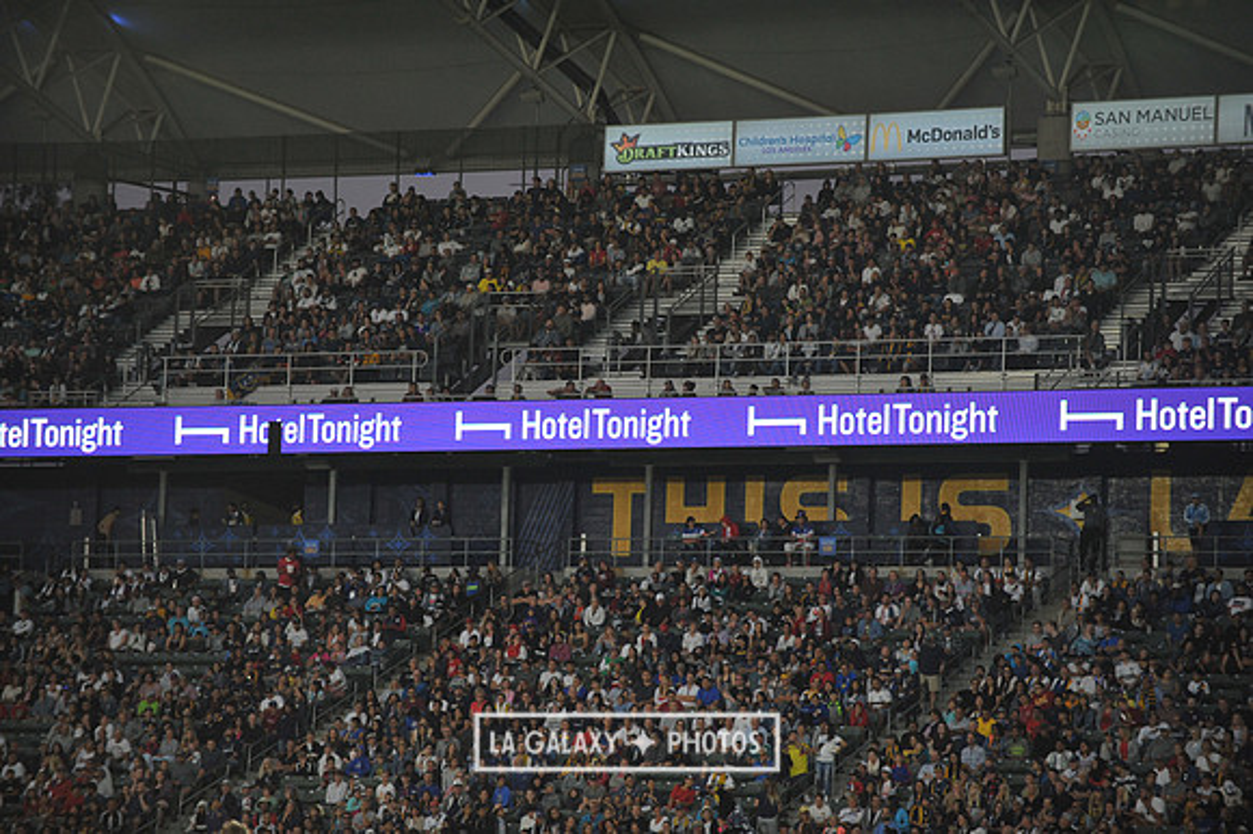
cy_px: 417
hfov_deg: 13.3
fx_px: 5392
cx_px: 626
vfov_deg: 8.8
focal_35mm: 155
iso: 1250
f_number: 2.8
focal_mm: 155
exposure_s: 1/1000
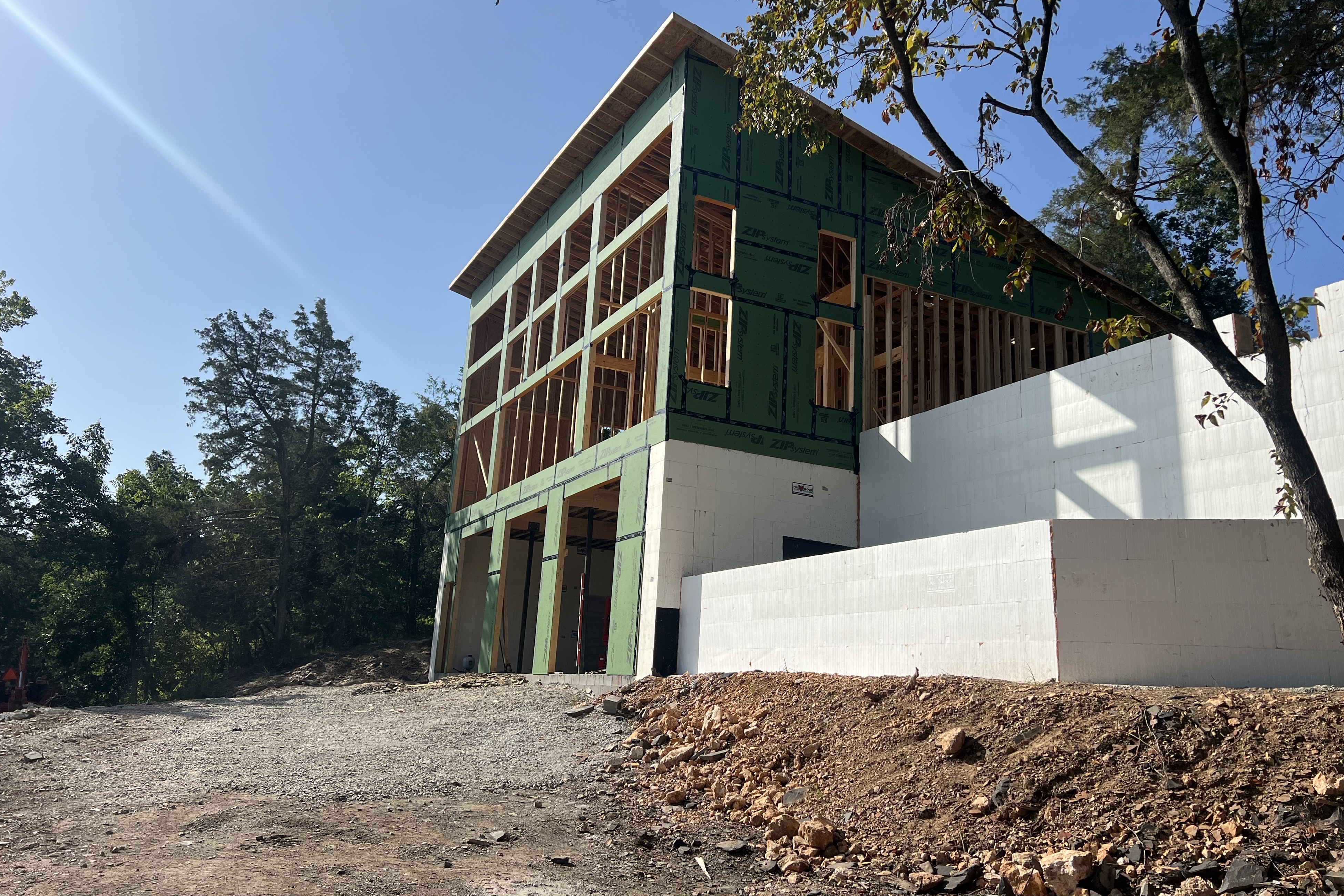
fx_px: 1045
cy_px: 394
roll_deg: -4.0
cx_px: 671
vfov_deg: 46.3
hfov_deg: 65.5
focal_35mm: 28
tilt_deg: +15.9
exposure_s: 1/6579
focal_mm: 5.7
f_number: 1.5
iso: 50
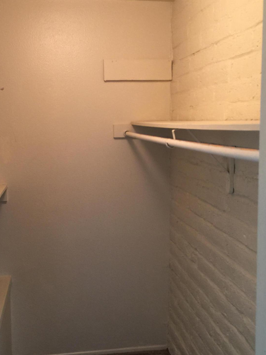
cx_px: 115
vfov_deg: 46.8
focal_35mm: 40
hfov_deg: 35.9
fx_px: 410
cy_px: 181
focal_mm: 4.15
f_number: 2.2
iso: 50
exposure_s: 1/15
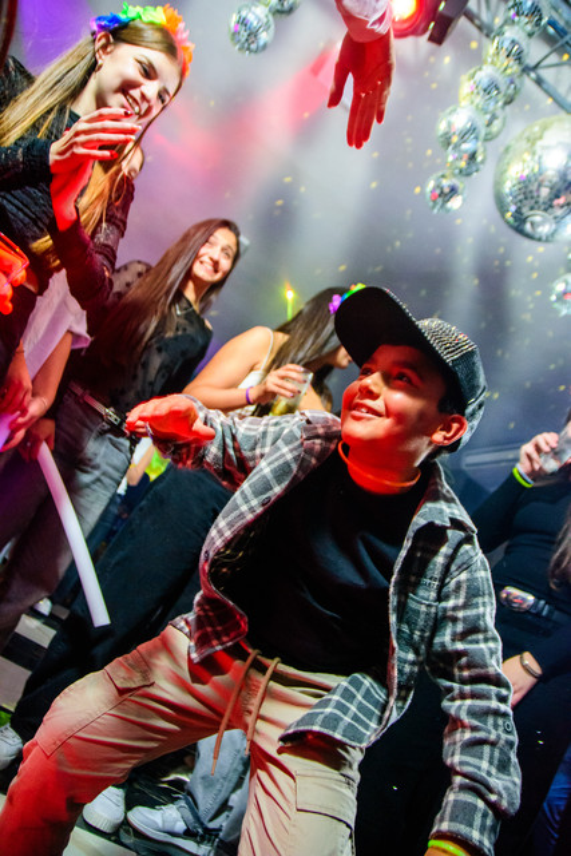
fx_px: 606
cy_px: 428
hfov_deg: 50.4
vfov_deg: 70.4
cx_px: 286
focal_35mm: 26
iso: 2500
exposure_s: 1/160
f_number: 2.8
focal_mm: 17
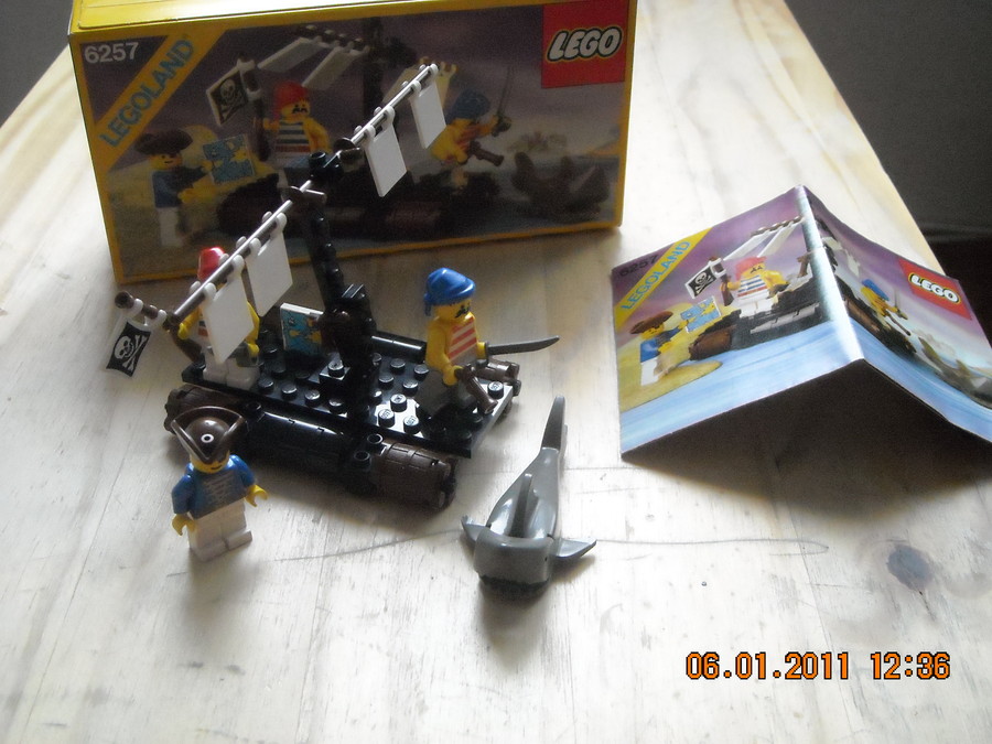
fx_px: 1261
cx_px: 496
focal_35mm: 44
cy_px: 372
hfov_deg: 42.9
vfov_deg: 32.9
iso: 800
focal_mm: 7.1
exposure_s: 1/80
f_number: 3.1
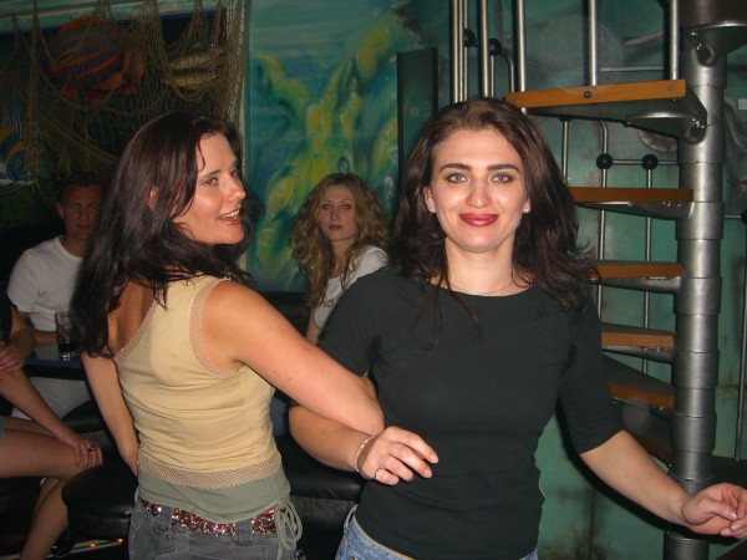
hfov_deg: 49.0
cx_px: 374
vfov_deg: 37.7
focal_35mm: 38
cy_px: 280
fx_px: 820
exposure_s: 1/60
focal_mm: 7.9
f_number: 2.8
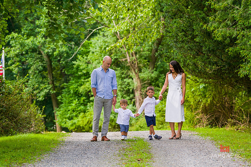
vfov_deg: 13.0
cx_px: 126
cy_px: 84
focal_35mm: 105
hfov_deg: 19.5
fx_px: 732
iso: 200
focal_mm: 105
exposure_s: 1/640
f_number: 4
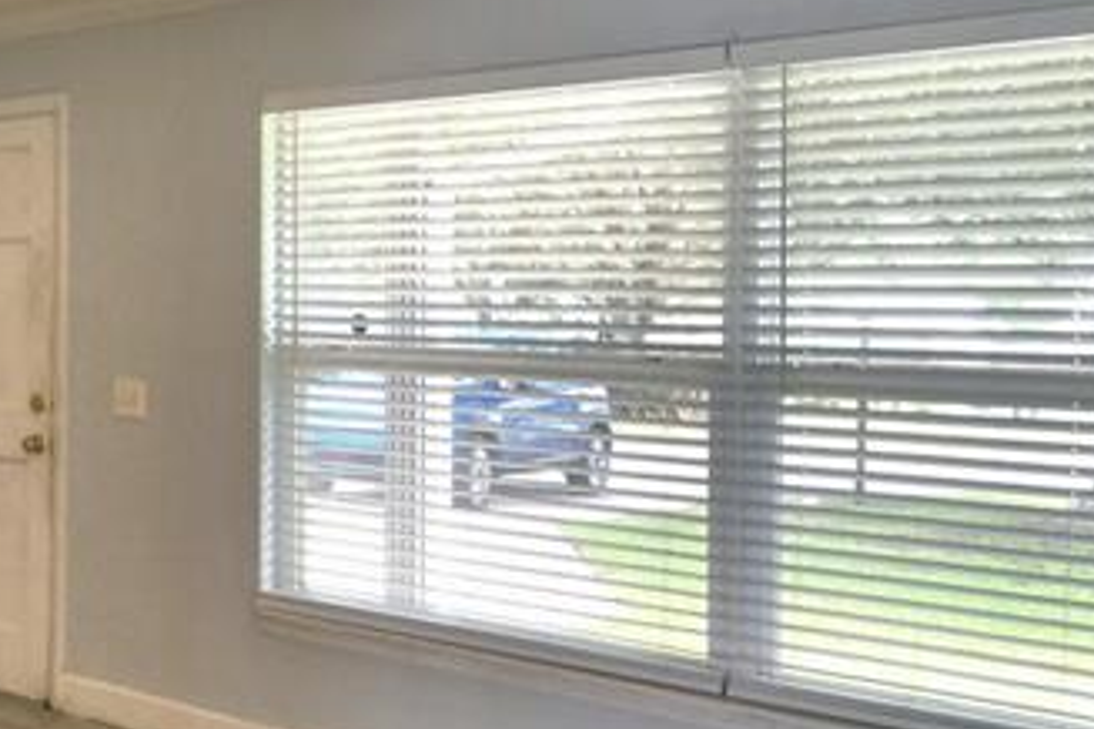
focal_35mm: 47
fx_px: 1428
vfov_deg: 28.6
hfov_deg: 37.5
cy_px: 284
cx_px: 0
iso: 400
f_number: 4.5
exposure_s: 1/100
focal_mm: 10
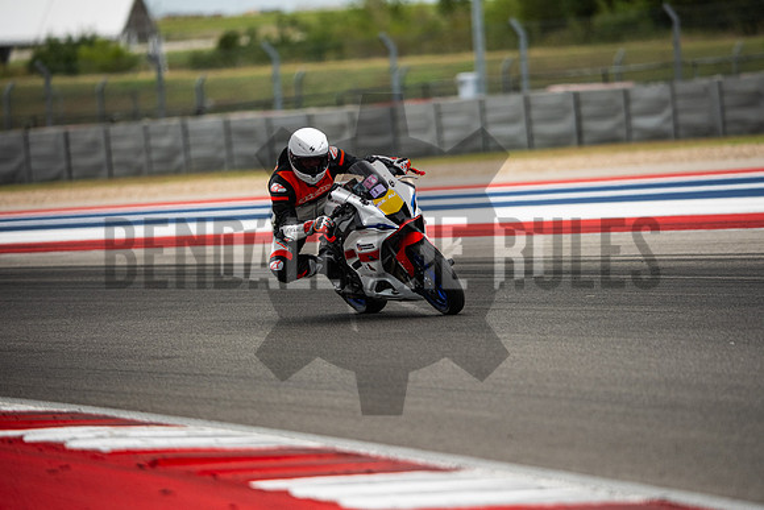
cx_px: 382
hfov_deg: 6.9
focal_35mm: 300
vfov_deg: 4.6
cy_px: 255
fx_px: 6368
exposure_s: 1/5000
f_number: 2
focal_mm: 200
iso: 400
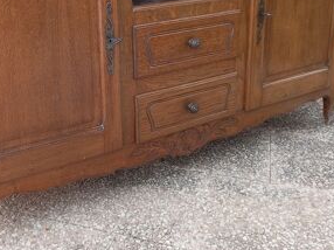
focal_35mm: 42
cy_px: 61
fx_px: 405
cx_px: 104
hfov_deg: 44.0
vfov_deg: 33.6
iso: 40
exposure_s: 1/100
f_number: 2
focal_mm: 4.6
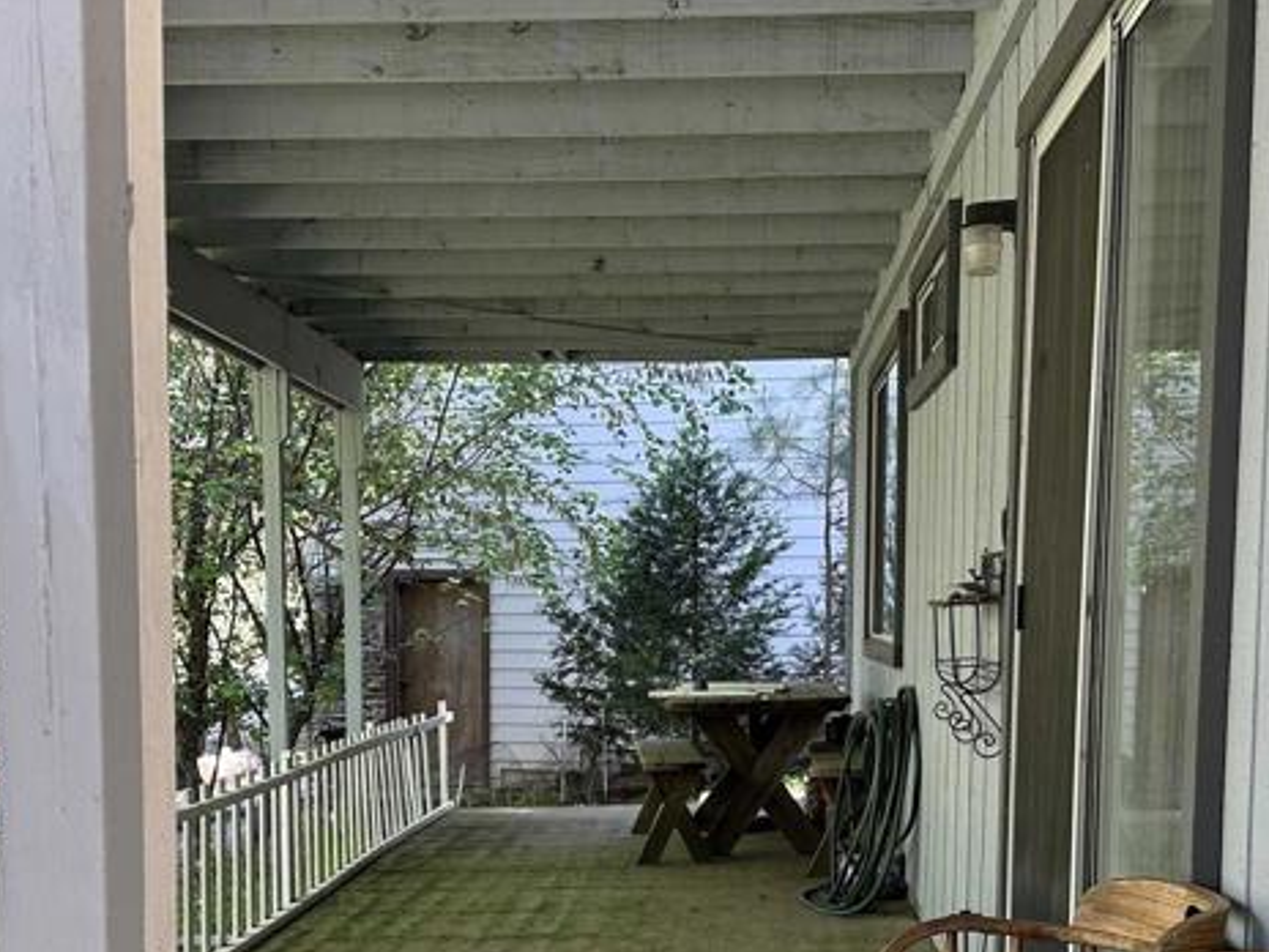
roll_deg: +0.0
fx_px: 1943
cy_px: 829
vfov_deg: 26.7
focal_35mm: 53
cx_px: 599
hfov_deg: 36.2
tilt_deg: -5.8
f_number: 1.78
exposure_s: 1/121
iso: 100
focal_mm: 6.86
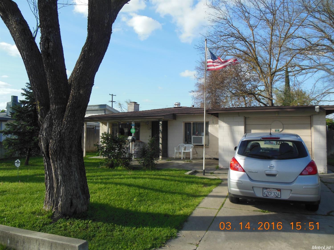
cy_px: 125
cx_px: 167
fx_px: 241
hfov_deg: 69.4
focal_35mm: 25
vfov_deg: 54.9
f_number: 3.2
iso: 125
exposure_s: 1/1000
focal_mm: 4.5
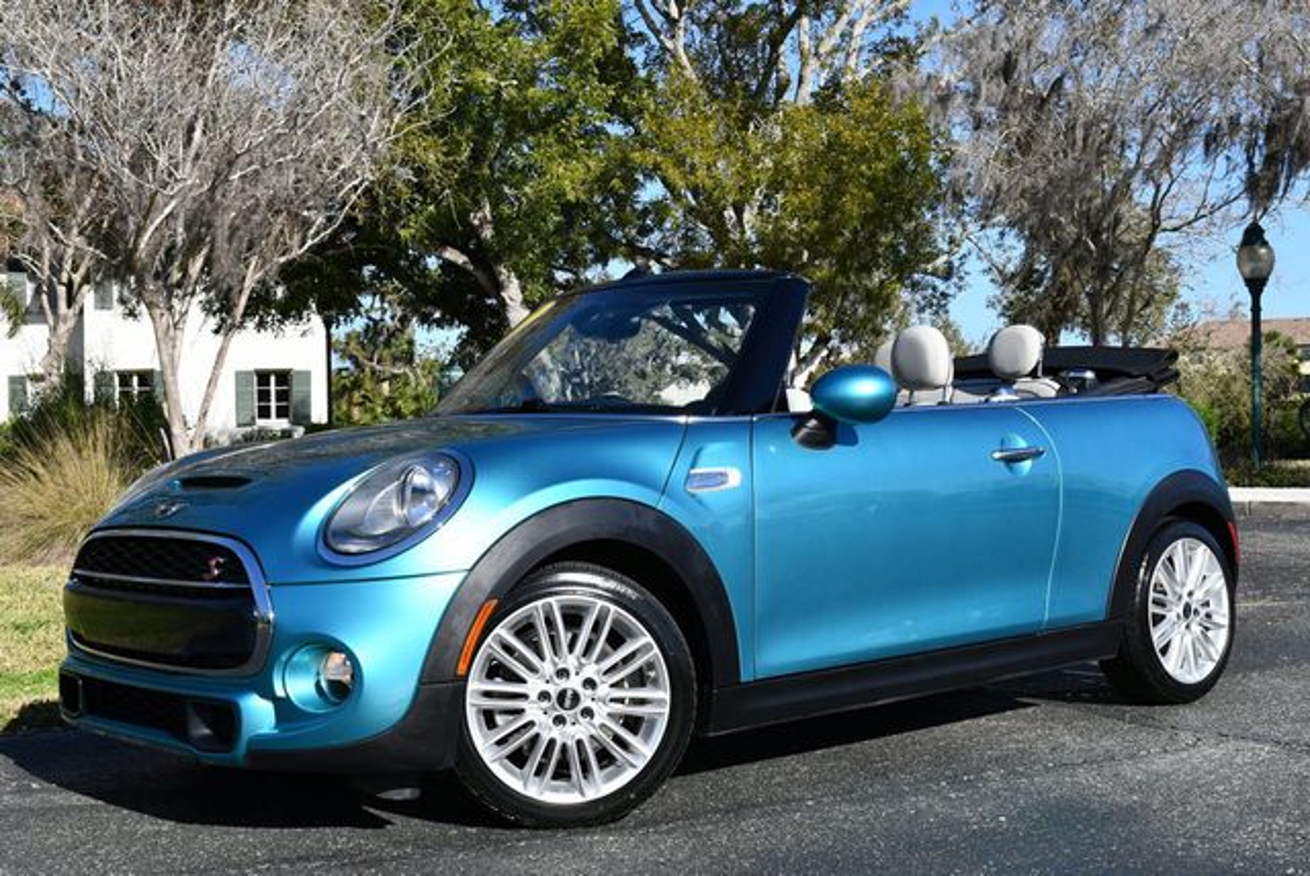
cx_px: 655
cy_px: 438
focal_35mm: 48
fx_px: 1748
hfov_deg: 41.1
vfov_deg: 28.1
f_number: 8
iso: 100
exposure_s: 1/250
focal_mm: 24
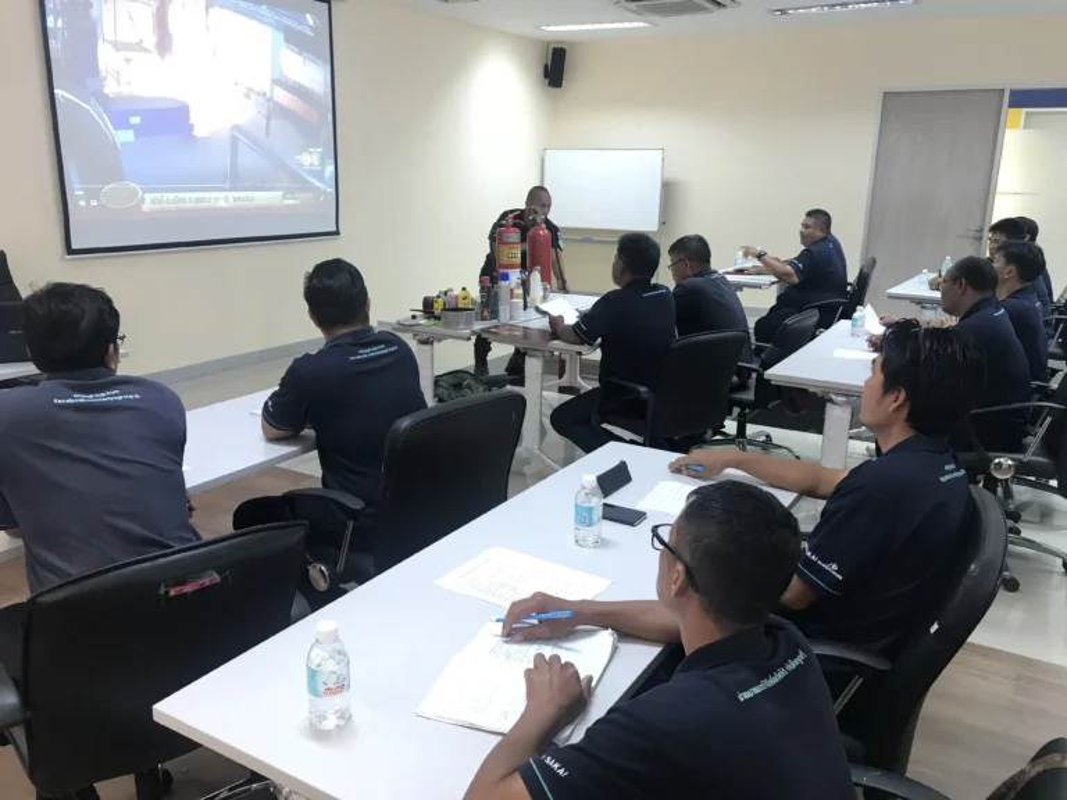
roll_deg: -1.3
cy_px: 400
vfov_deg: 49.7
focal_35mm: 28
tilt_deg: -14.6
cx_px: 534
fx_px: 863
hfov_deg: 63.4
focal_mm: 3.99
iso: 50
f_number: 1.8
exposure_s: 1/17
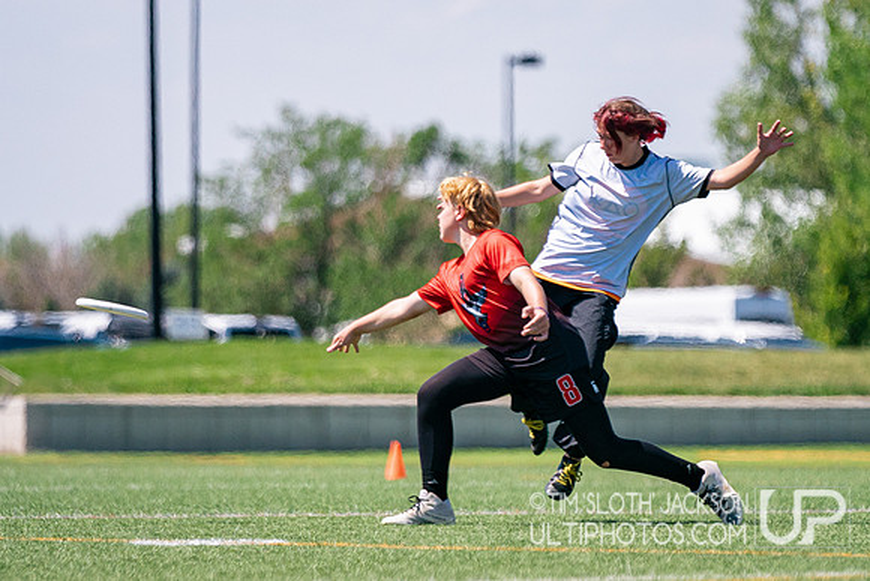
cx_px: 528
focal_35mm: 357
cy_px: 299
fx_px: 8640
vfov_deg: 3.8
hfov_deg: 5.8
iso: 640
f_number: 2.8
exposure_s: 1/12800
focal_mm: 200
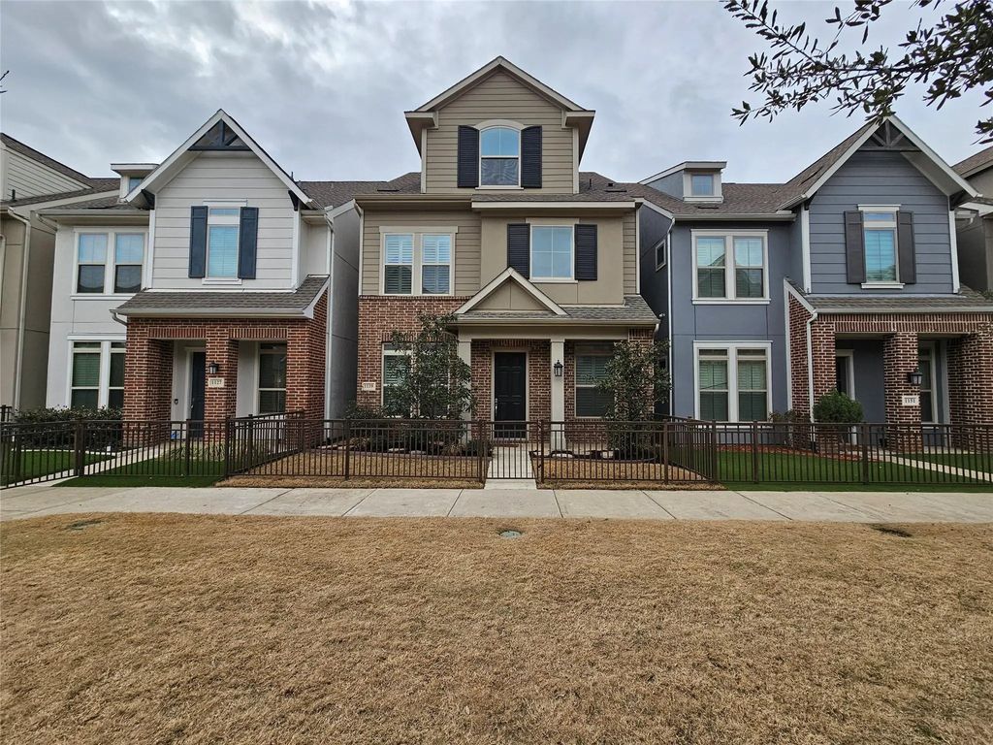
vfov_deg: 89.9
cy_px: 372
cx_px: 496
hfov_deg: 106.2
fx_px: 373
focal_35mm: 13
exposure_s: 1/1139
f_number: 2.2
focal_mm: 2.2
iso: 50
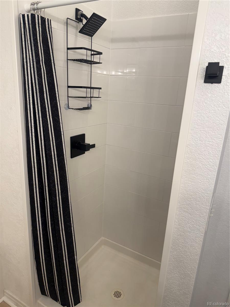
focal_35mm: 24
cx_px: 115
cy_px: 154
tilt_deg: -17.8
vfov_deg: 71.6
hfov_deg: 56.8
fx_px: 213
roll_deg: -4.1
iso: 125
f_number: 1.78
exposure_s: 1/120
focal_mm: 6.76
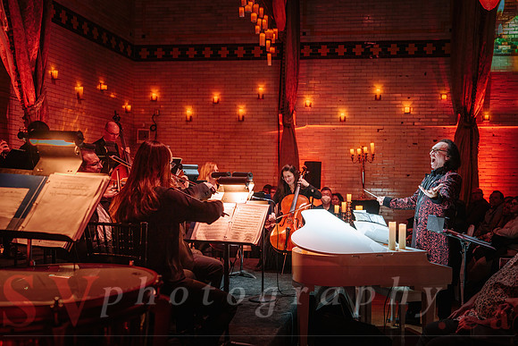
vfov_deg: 33.4
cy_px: 196
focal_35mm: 40
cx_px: 295
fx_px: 575
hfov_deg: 48.3
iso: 1600
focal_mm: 35
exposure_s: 1/60
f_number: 2.8
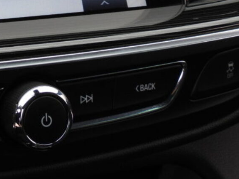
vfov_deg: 14.2
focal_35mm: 99
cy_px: -69
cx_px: -65
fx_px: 684
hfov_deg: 18.5
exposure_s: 1/100
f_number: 3.2
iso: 100
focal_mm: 6.3
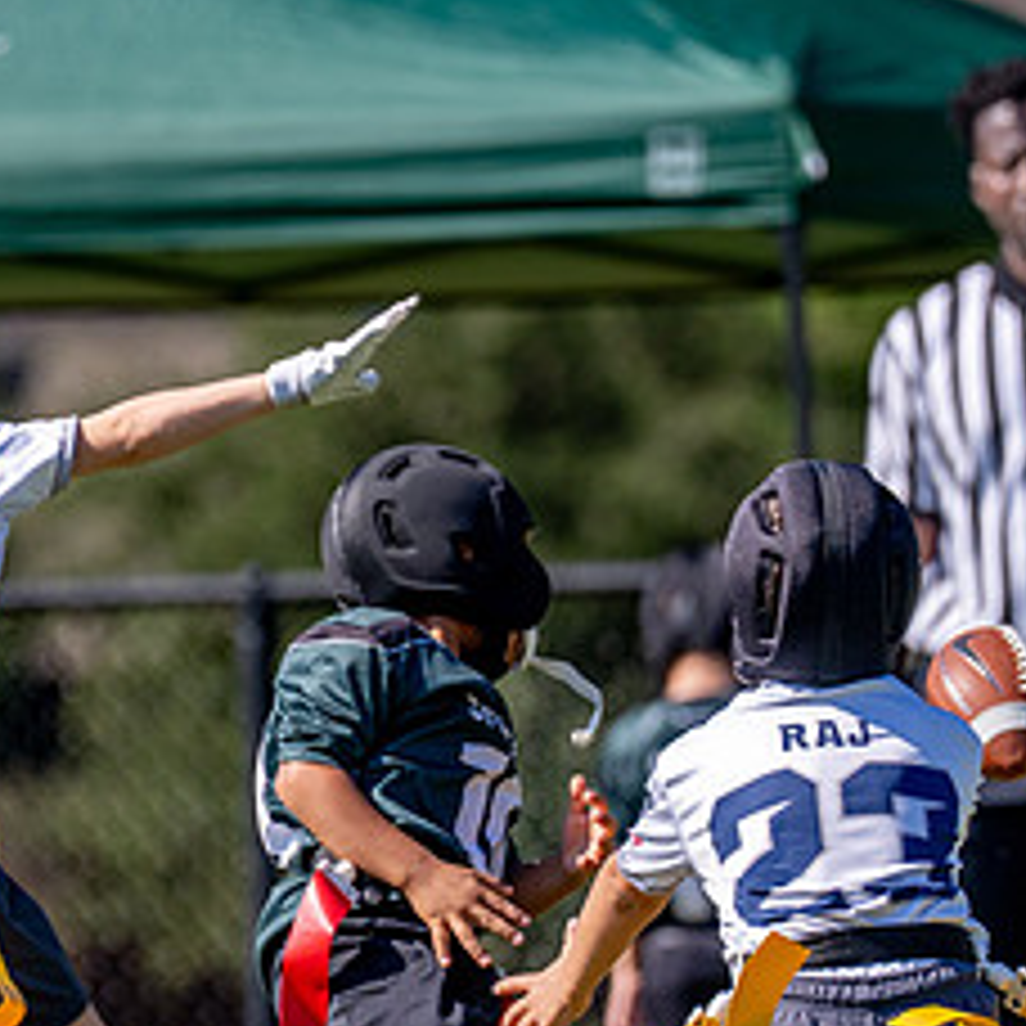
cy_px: 601
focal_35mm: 620
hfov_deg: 2.8
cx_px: 503
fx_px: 20791
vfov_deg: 2.8
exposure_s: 1/5000
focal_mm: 200
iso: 250
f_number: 2.8
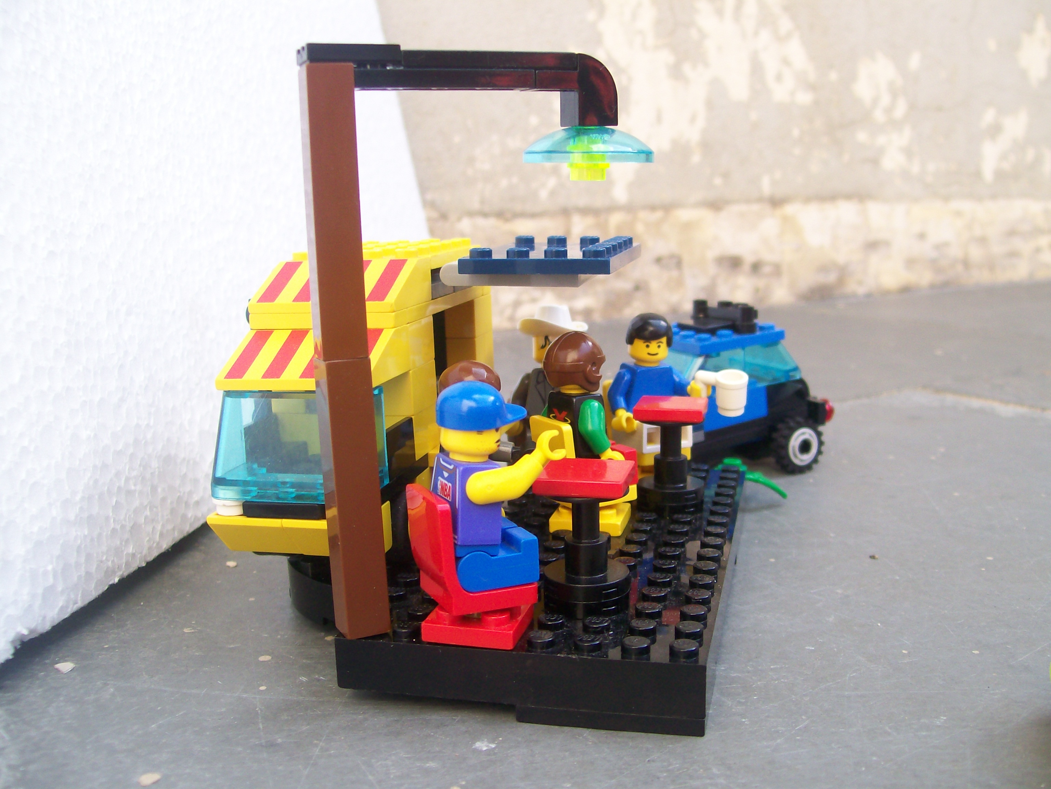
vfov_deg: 39.7
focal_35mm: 36
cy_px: 394
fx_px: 1093
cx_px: 526
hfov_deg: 51.4
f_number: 2.7
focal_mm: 6
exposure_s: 1/201
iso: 80
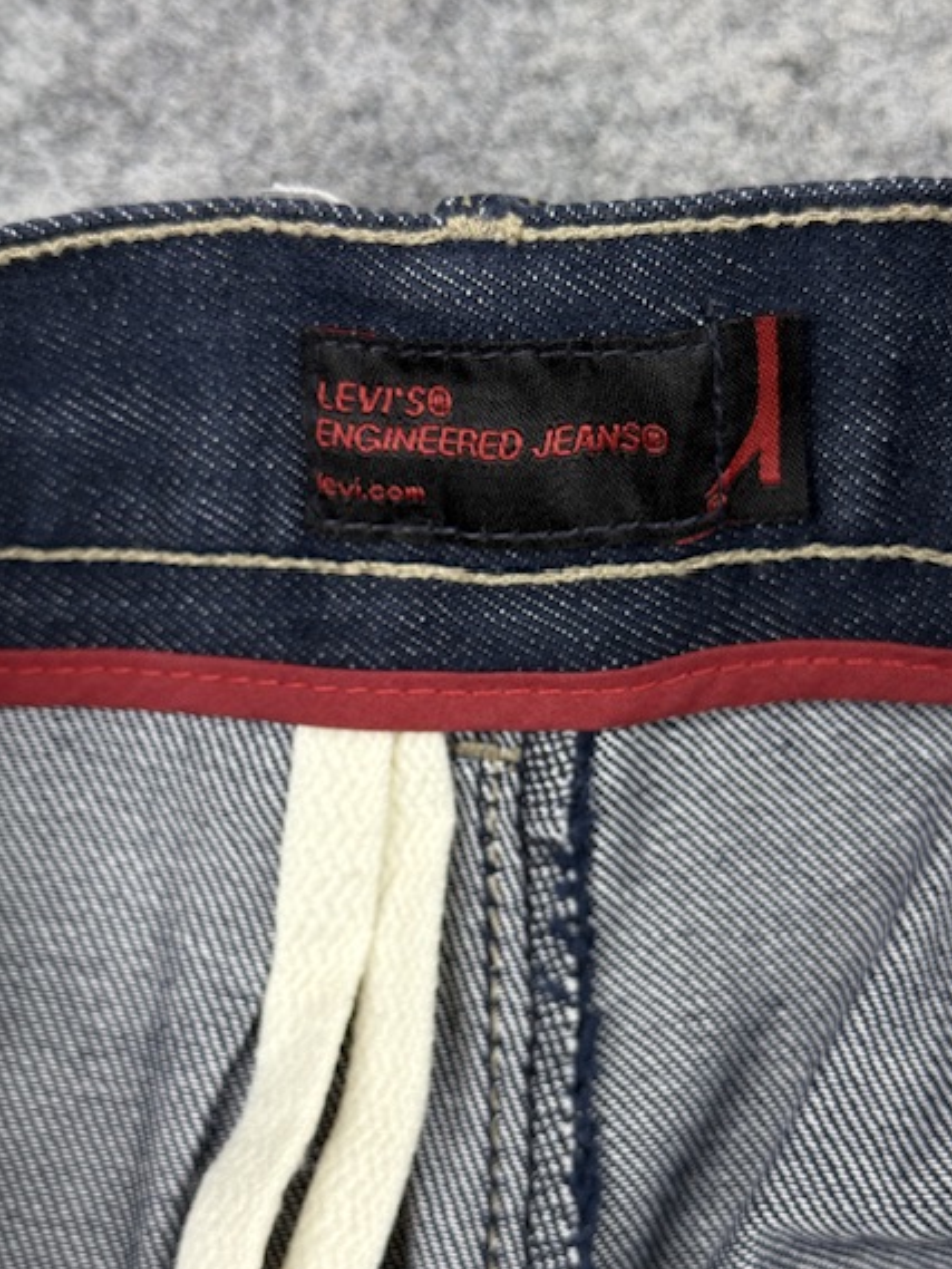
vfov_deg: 35.5
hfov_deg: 27.0
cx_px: 517
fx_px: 1979
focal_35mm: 54
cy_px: 660
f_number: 1.78
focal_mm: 6.76
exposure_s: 1/100
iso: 64
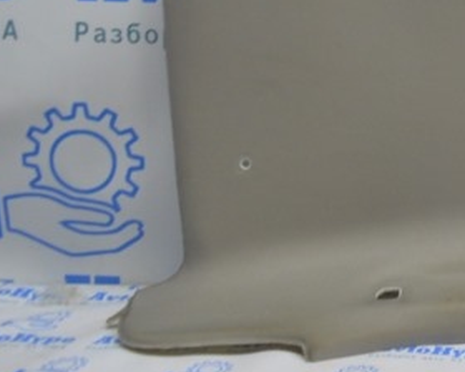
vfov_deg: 13.0
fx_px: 1555
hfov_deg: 14.9
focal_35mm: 113
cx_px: 824
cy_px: -170
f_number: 5.6
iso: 400
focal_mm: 22
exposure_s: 1/20
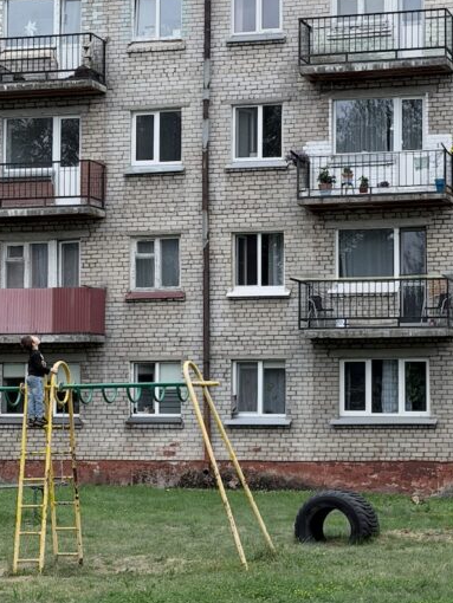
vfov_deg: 20.2
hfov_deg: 15.3
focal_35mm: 97
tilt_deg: +4.7
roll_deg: -0.9
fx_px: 1691
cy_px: 254
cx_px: 243
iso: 64
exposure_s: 1/1754
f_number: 1.78
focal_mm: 6.76
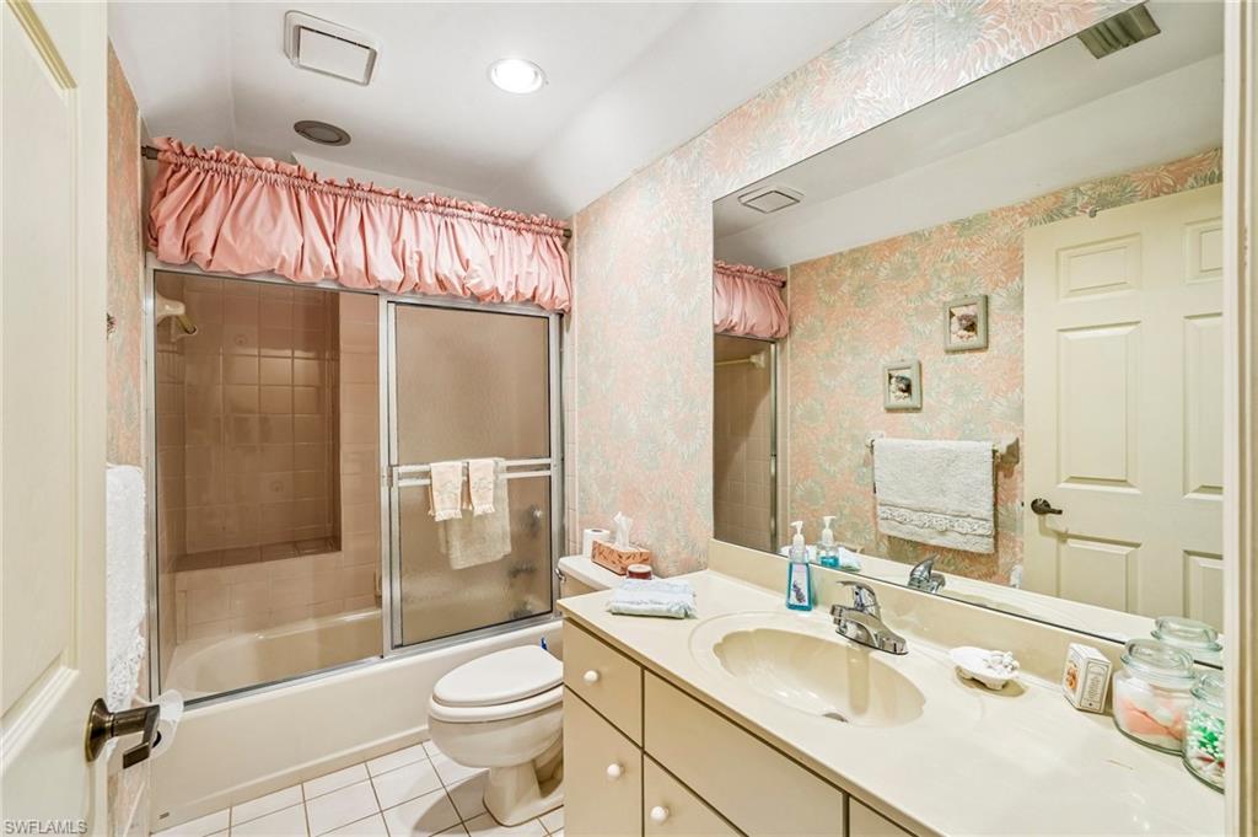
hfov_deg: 96.8
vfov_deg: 73.7
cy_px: 418
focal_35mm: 16
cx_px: 629
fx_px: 559
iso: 400
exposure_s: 1/10
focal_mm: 16
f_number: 8
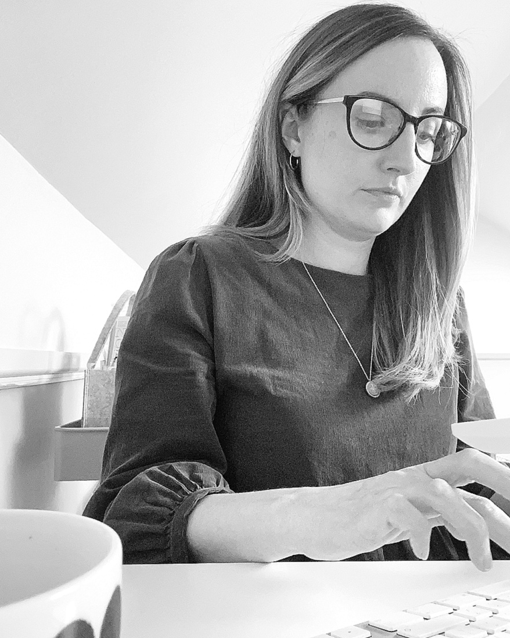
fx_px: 604
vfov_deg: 55.7
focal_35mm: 32
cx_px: 256
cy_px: 305
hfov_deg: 45.8
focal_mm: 2.71
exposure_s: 1/60
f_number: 2.2
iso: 320
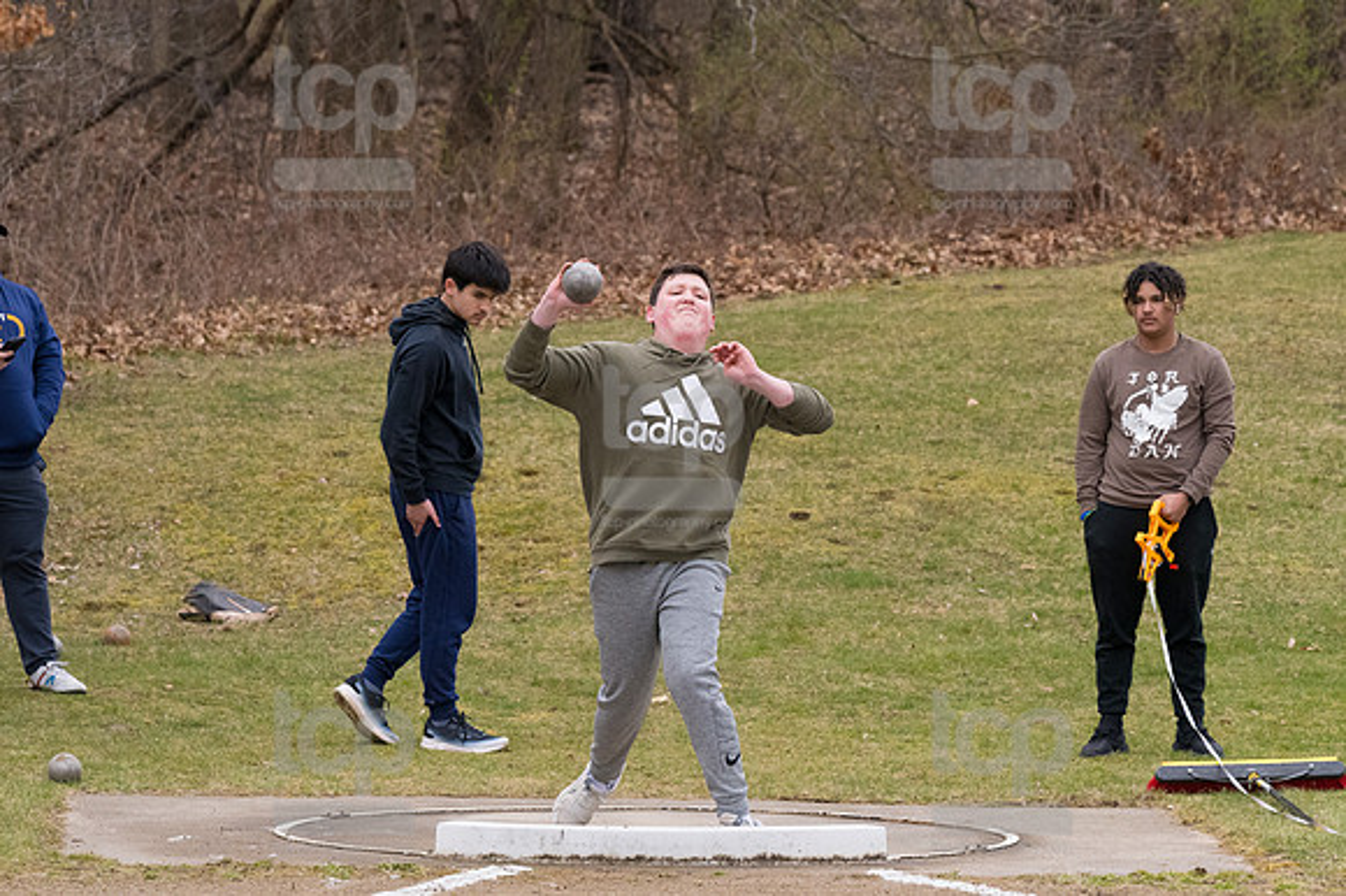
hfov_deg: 10.2
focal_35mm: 202
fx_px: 7548
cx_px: 673
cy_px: 448
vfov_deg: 6.8
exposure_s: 1/1600
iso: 2000
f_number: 5
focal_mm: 135
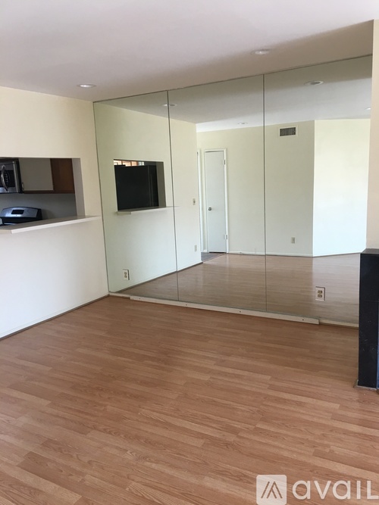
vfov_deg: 61.7
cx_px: 190
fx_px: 423
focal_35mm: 29
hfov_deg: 48.2
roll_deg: +2.1
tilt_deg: -9.6
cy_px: 252
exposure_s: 1/15
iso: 25
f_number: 2.2
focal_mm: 4.15
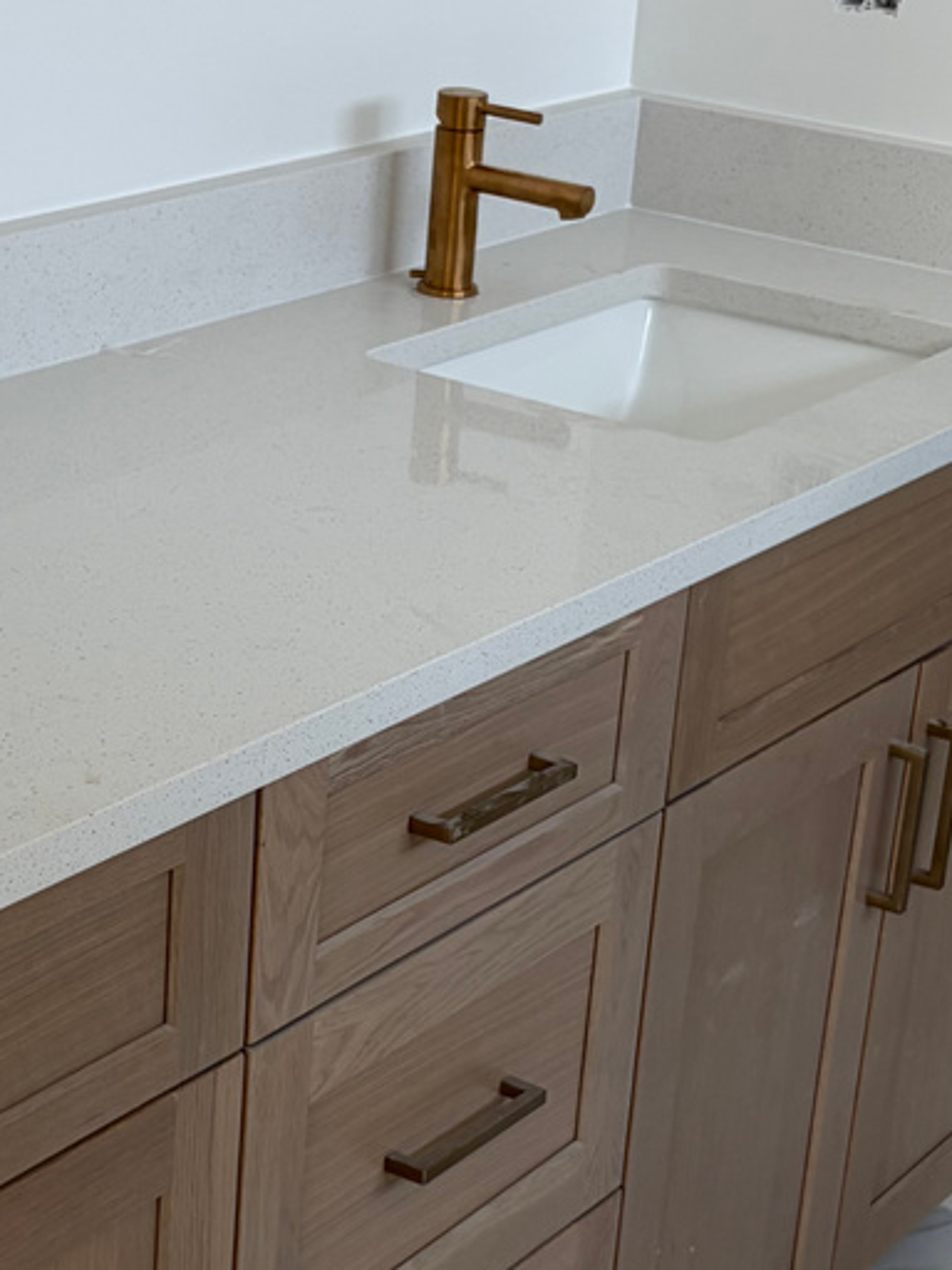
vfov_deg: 25.0
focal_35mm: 78
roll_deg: -3.7
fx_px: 2860
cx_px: 305
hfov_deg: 18.8
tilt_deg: -22.9
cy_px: 764
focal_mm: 5.96
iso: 40
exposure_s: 1/121
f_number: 1.6
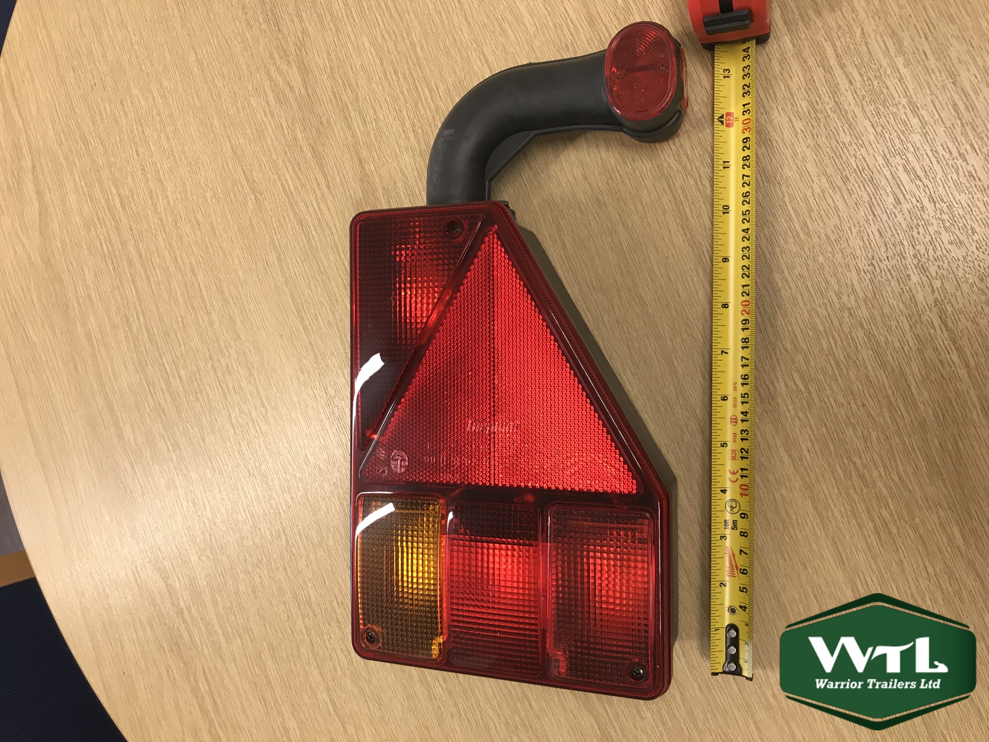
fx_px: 800
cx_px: 494
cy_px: 371
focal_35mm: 28
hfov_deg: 63.4
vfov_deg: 49.7
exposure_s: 1/33
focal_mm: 3.99
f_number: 1.8
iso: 25
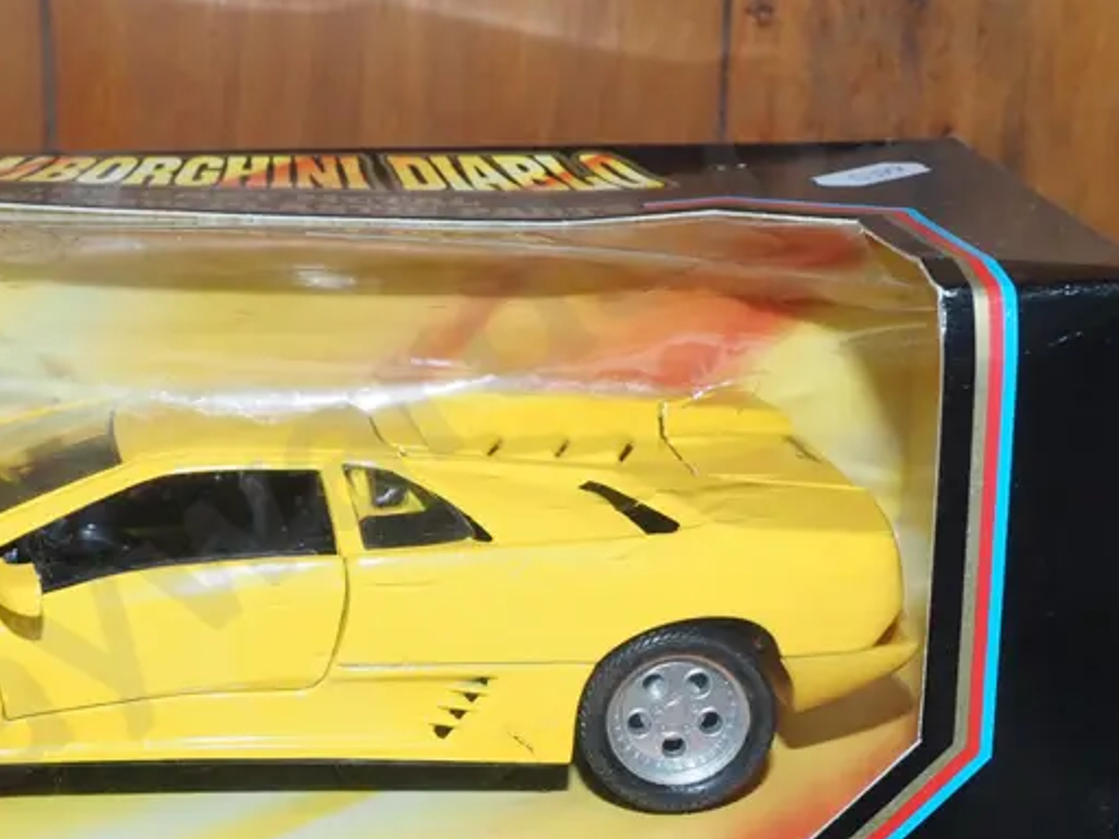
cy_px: 522
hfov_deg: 28.1
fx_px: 2198
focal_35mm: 68
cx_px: 262
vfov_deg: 21.6
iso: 1000
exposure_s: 1/60
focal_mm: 17
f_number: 5.6
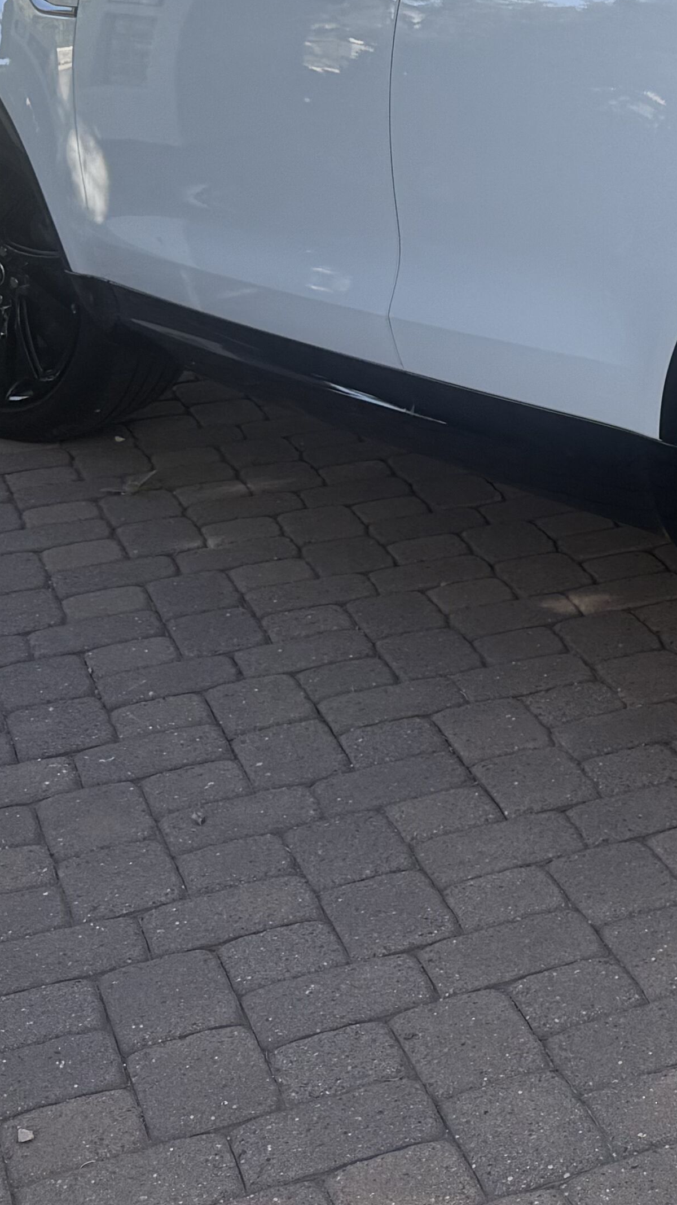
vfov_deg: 29.2
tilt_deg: -8.9
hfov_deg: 15.5
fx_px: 2234
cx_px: 1094
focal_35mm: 70
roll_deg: +2.0
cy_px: 164
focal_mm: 6.76
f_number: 1.78
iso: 100
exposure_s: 1/1192
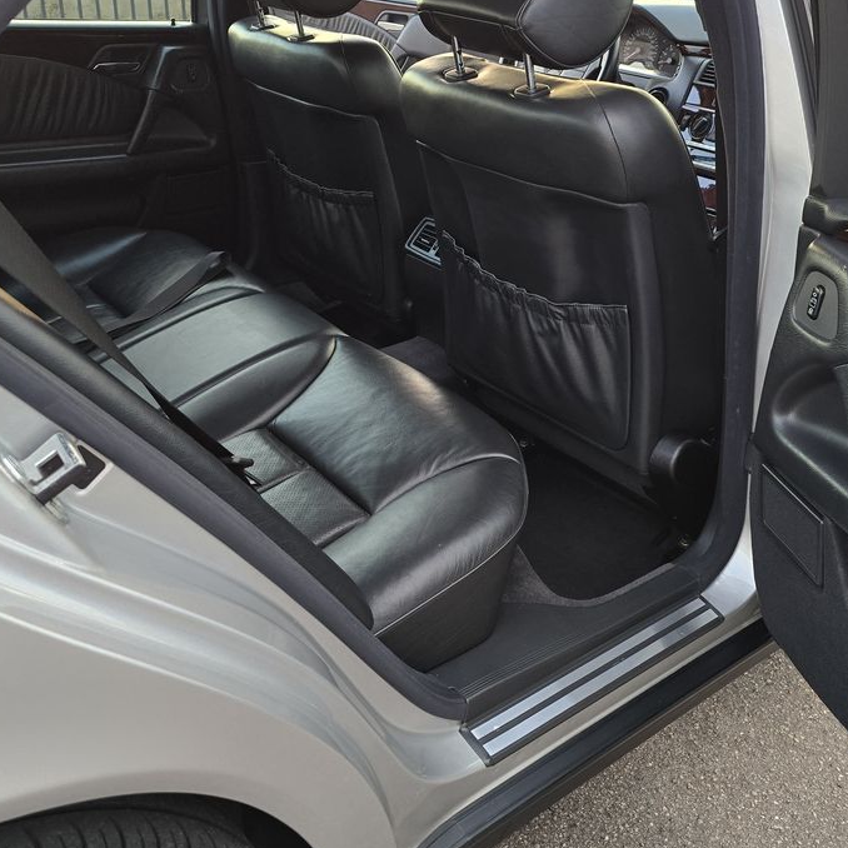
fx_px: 998
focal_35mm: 36
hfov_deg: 45.9
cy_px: 336
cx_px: 497
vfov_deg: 45.8
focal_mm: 6.3
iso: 200
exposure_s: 1/100
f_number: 1.7
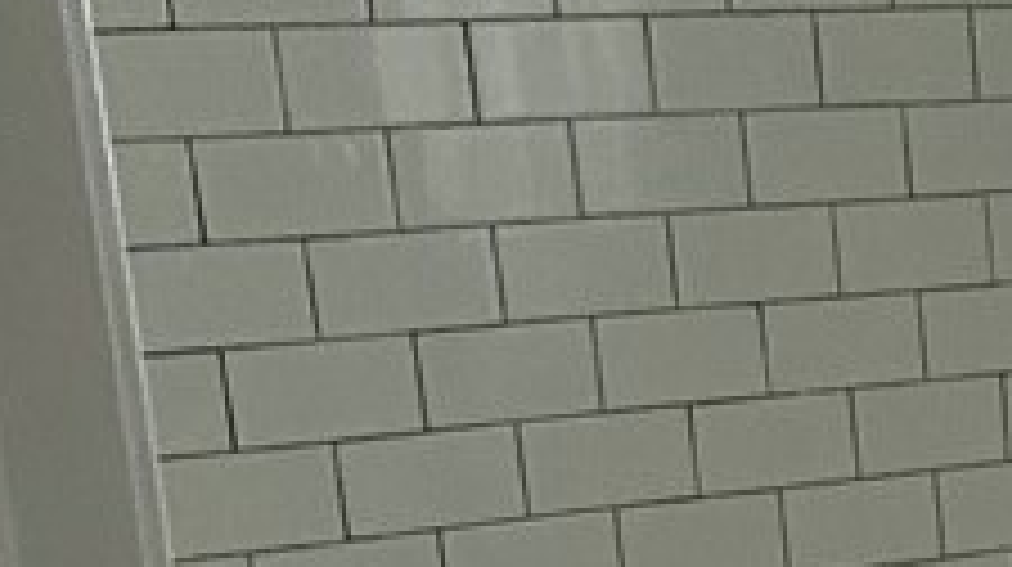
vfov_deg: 9.0
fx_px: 3458
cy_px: 1008
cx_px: 1358
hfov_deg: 15.7
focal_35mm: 129
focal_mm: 4.25
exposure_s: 1/40
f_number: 1.8
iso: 400
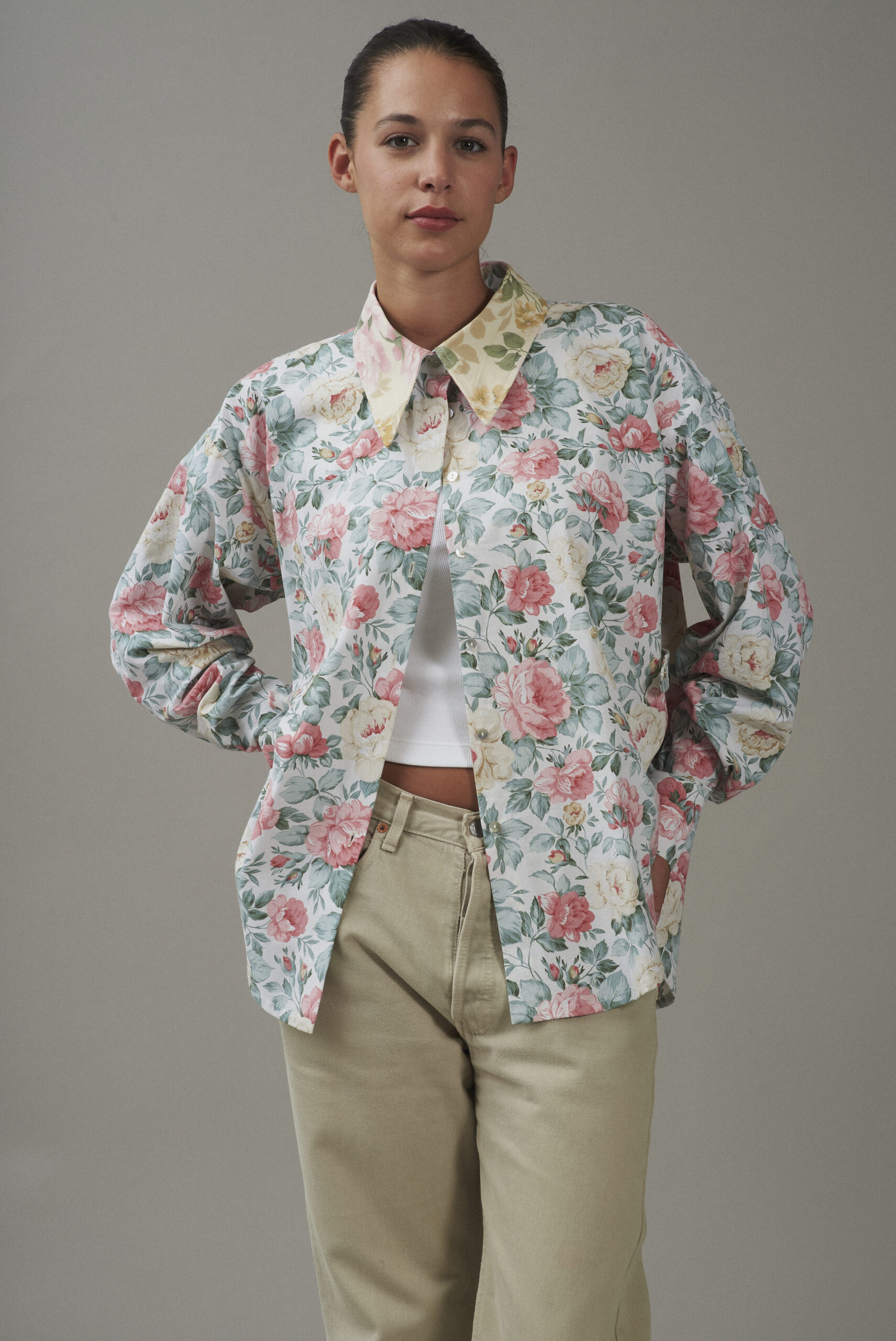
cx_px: 448
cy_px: 670
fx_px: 3916
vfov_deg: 19.4
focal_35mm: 105
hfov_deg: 13.1
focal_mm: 105
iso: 200
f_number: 13
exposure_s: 1/160
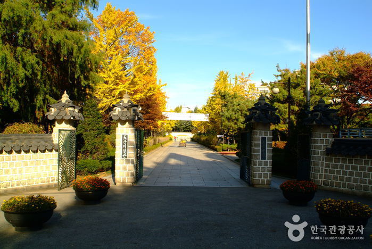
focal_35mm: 30
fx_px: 310
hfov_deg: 61.9
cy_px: 124
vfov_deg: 43.7
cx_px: 186
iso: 200
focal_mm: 20
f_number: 11
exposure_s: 1/125
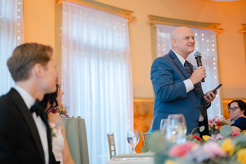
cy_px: 82
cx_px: 123
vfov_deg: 27.0
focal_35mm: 50
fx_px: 342
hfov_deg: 39.6
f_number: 1.8
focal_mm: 50
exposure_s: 1/100
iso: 320
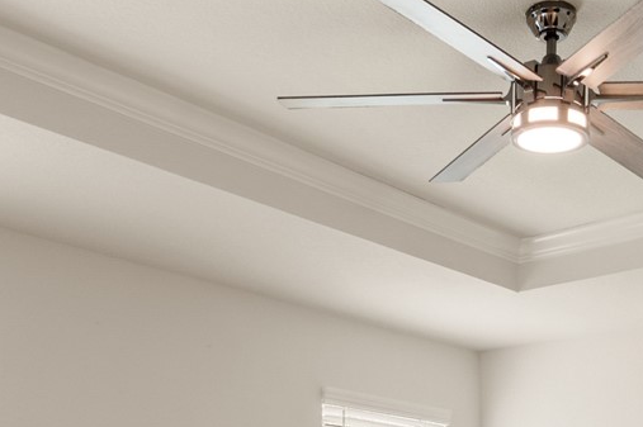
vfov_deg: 20.0
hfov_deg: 32.8
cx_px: 483
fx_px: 1071
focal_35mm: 60
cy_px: 606
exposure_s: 1/5
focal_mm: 14
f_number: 8
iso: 250
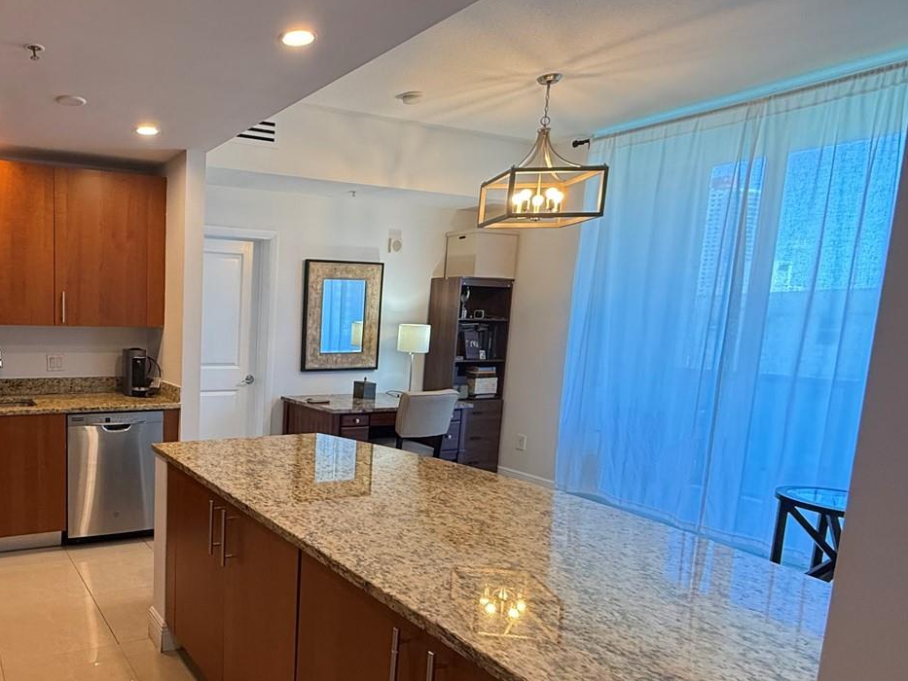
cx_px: 177
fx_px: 630
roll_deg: -1.2
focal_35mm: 24
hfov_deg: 65.0
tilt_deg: -8.3
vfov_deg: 56.6
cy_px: 394
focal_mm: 2.22
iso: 250
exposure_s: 1/120
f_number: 2.2
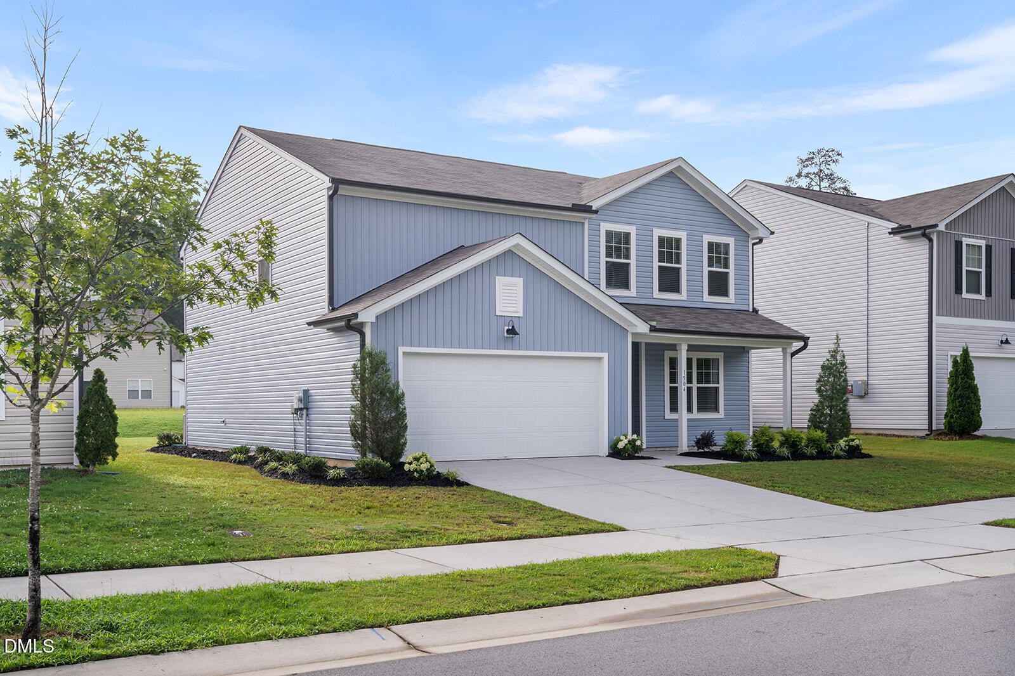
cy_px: 338
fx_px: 987
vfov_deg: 37.8
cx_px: 508
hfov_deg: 54.4
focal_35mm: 35
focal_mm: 35
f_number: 14
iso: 100
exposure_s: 1/40
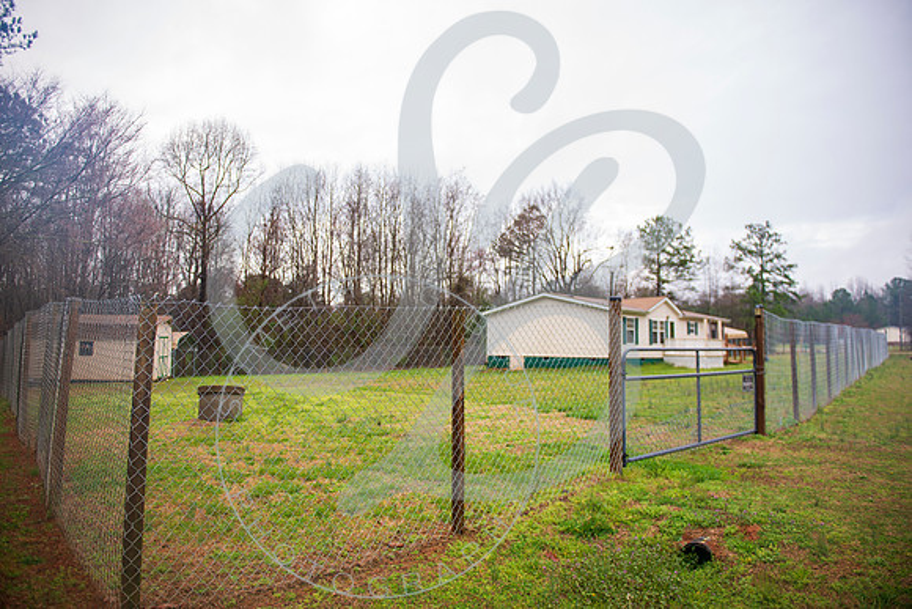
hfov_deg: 72.8
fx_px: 618
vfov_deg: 52.4
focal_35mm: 24
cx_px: 456
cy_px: 304
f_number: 2.8
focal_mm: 24
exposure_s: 1/400
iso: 200
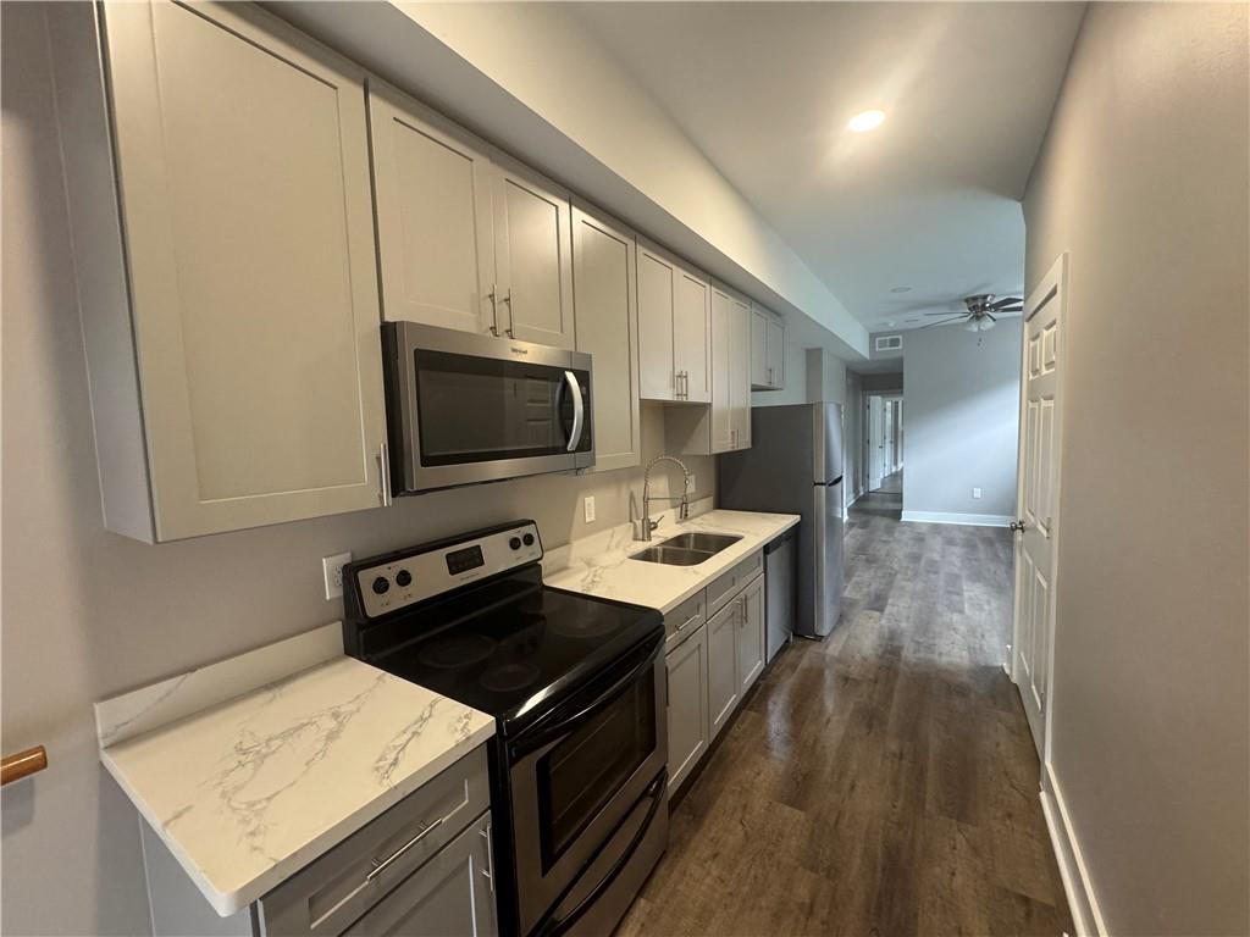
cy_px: 468
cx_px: 625
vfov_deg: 85.7
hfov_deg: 102.1
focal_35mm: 14
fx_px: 506
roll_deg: +1.9
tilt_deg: -3.4
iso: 320
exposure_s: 1/60
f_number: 2.2
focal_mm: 2.22
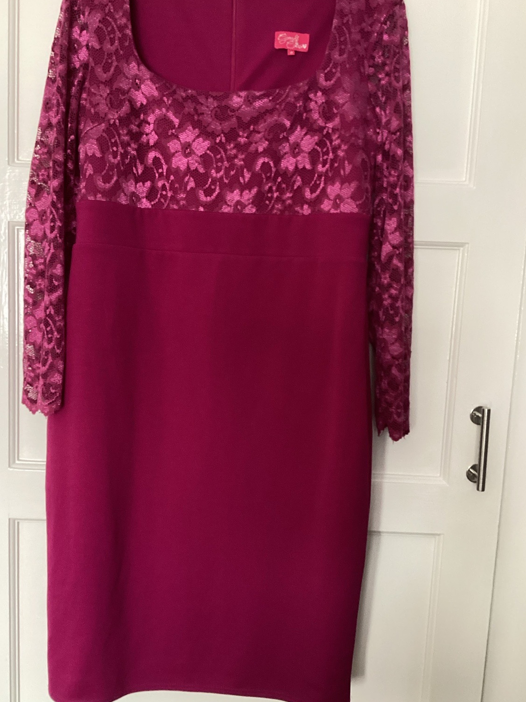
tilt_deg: -10.5
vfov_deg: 55.3
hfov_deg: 42.9
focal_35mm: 33
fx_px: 669
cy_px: 340
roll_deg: -1.9
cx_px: 258
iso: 125
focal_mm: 3.3
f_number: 2.4
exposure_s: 1/50
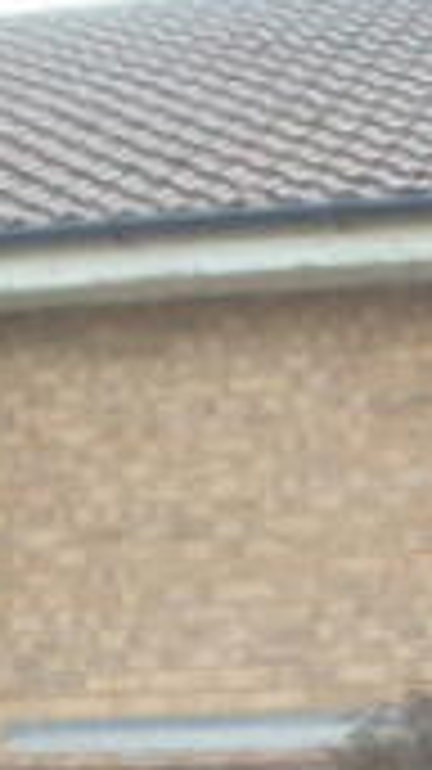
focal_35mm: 134
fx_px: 2733
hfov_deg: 9.0
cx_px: 281
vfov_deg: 15.4
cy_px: 930
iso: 100
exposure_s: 1/125
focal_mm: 6.3
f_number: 5.6
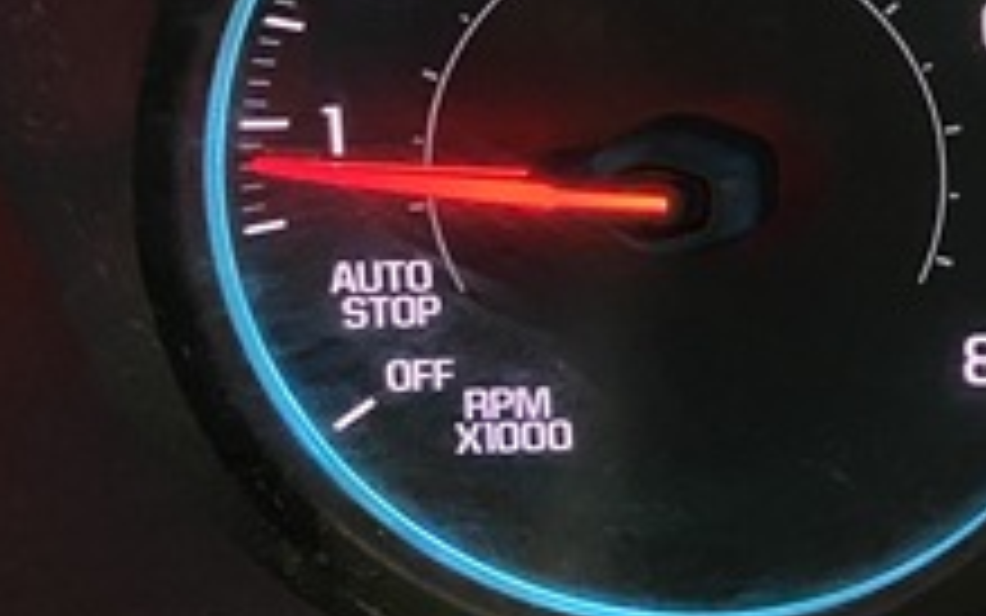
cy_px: -130
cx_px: 1583
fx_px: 2500
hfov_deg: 18.9
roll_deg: +0.0
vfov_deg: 13.7
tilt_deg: -17.6
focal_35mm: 93
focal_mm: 4.25
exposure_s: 1/40
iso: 500
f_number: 1.8
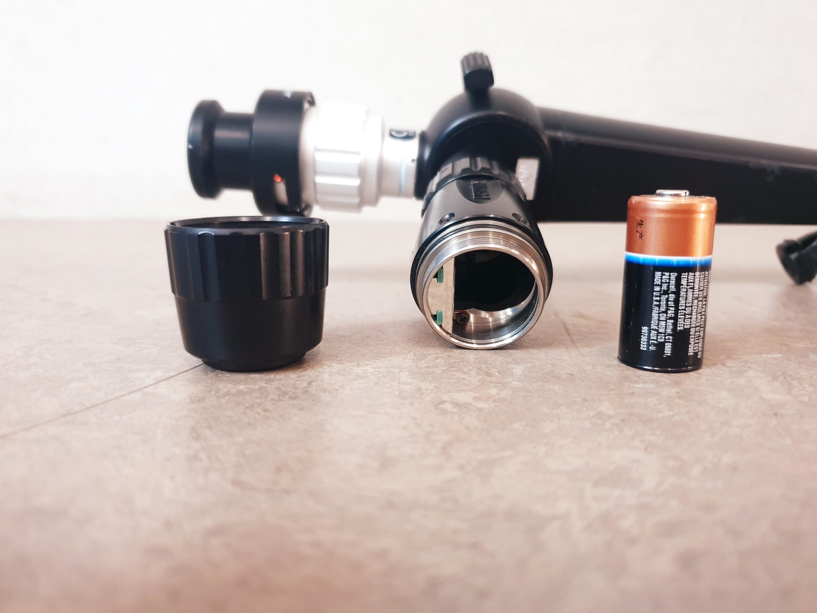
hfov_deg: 67.3
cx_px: 408
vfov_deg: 53.1
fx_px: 614
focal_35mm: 26
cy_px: 306
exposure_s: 1/50
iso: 250
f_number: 1.5
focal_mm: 4.3
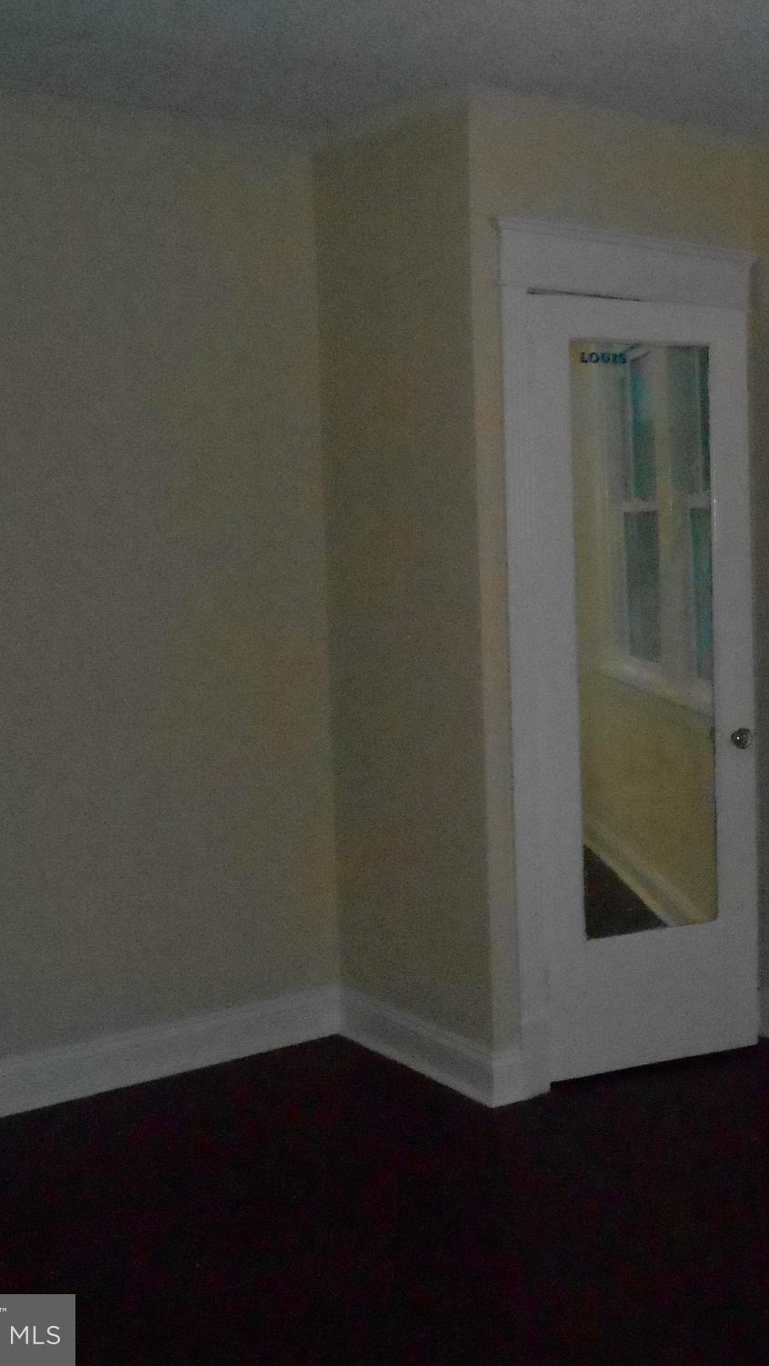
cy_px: 671
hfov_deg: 24.7
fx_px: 1667
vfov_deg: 44.6
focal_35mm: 46
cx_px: 779
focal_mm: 5.5
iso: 1600
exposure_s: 1/25
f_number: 11.4
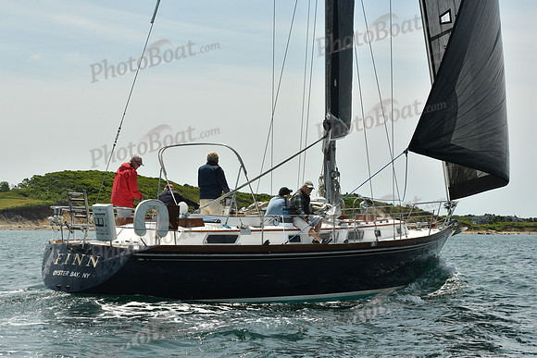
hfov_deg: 28.8
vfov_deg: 19.5
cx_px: 268
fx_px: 1044
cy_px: 179
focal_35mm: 70
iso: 320
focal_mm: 70
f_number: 10
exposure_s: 1/1000
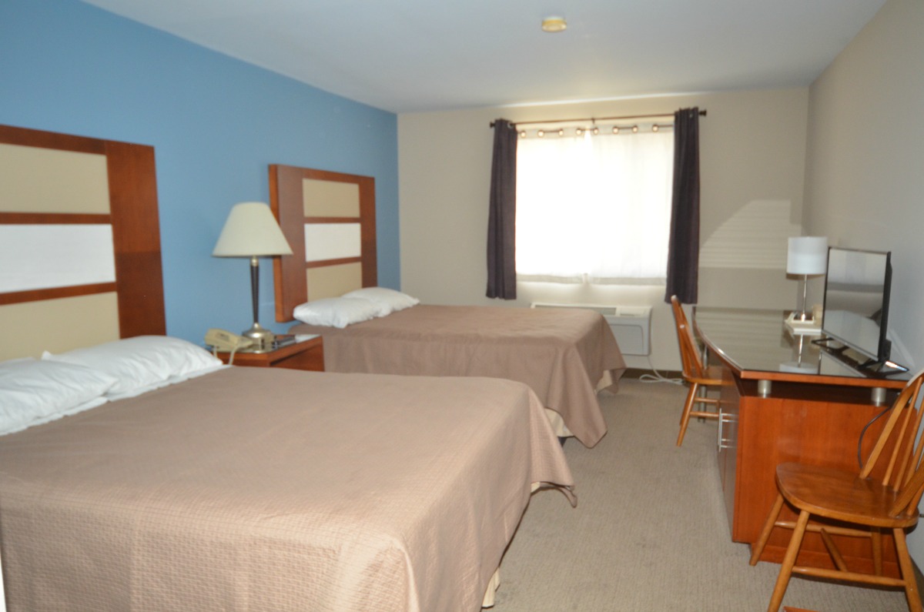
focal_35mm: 26
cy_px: 306
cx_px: 462
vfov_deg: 50.2
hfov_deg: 70.5
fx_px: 653
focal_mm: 17
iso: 1000
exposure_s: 1/60
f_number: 7.1
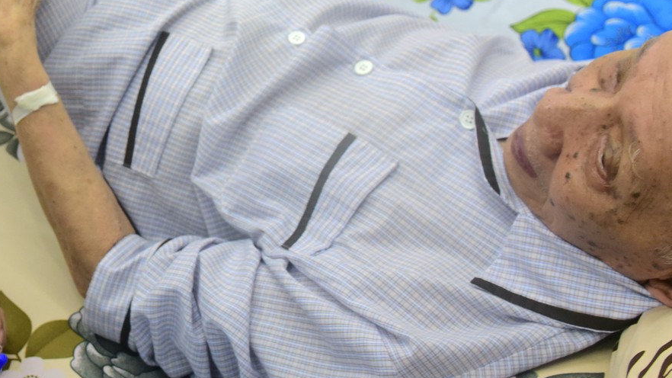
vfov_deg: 21.0
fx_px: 1016
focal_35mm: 57
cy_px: 134
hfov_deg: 34.6
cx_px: 70
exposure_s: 1/50
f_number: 5.6
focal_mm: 24
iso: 2000
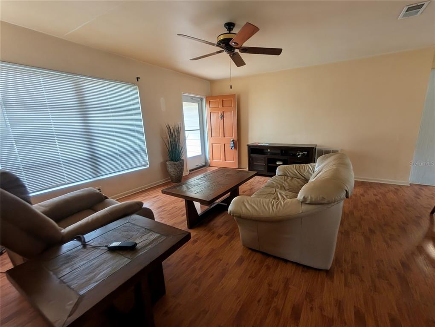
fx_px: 151
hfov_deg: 110.5
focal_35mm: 12
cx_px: 218
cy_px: 164
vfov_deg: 94.6
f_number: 1.7
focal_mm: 2.02
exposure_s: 1/60
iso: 106
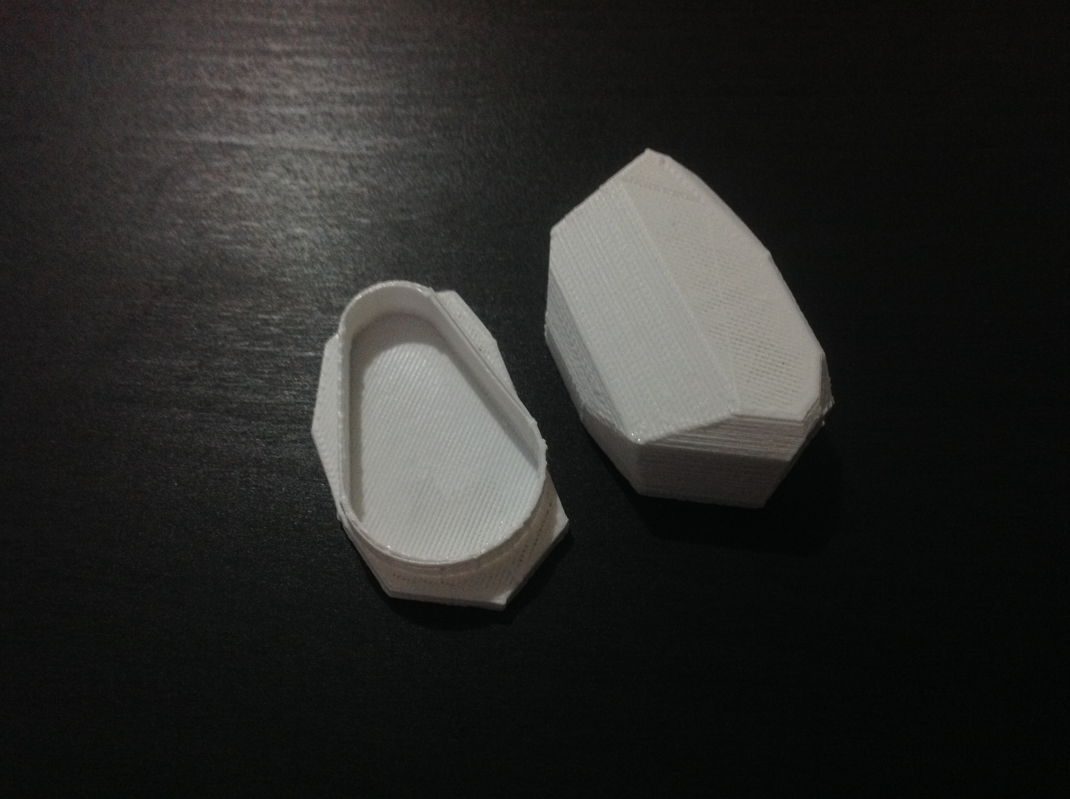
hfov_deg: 52.7
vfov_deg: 40.6
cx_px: 535
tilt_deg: -64.6
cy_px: 400
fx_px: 1080
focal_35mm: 35
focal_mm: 4.28
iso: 160
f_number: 2.4
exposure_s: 1/15
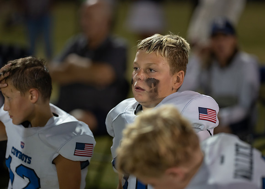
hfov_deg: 13.2
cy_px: 88
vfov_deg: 9.5
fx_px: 1143
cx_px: 140
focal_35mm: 152
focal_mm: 135
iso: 1600
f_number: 1.8
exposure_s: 1/400
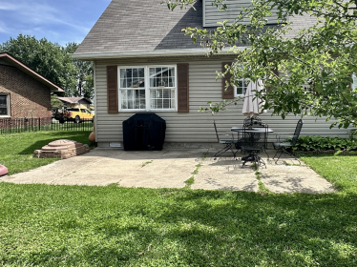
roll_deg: +1.2
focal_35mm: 25
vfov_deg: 54.7
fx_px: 258
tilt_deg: -2.2
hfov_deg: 69.1
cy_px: 121
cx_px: 203
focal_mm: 2.22
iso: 50
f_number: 2.2
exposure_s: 1/888
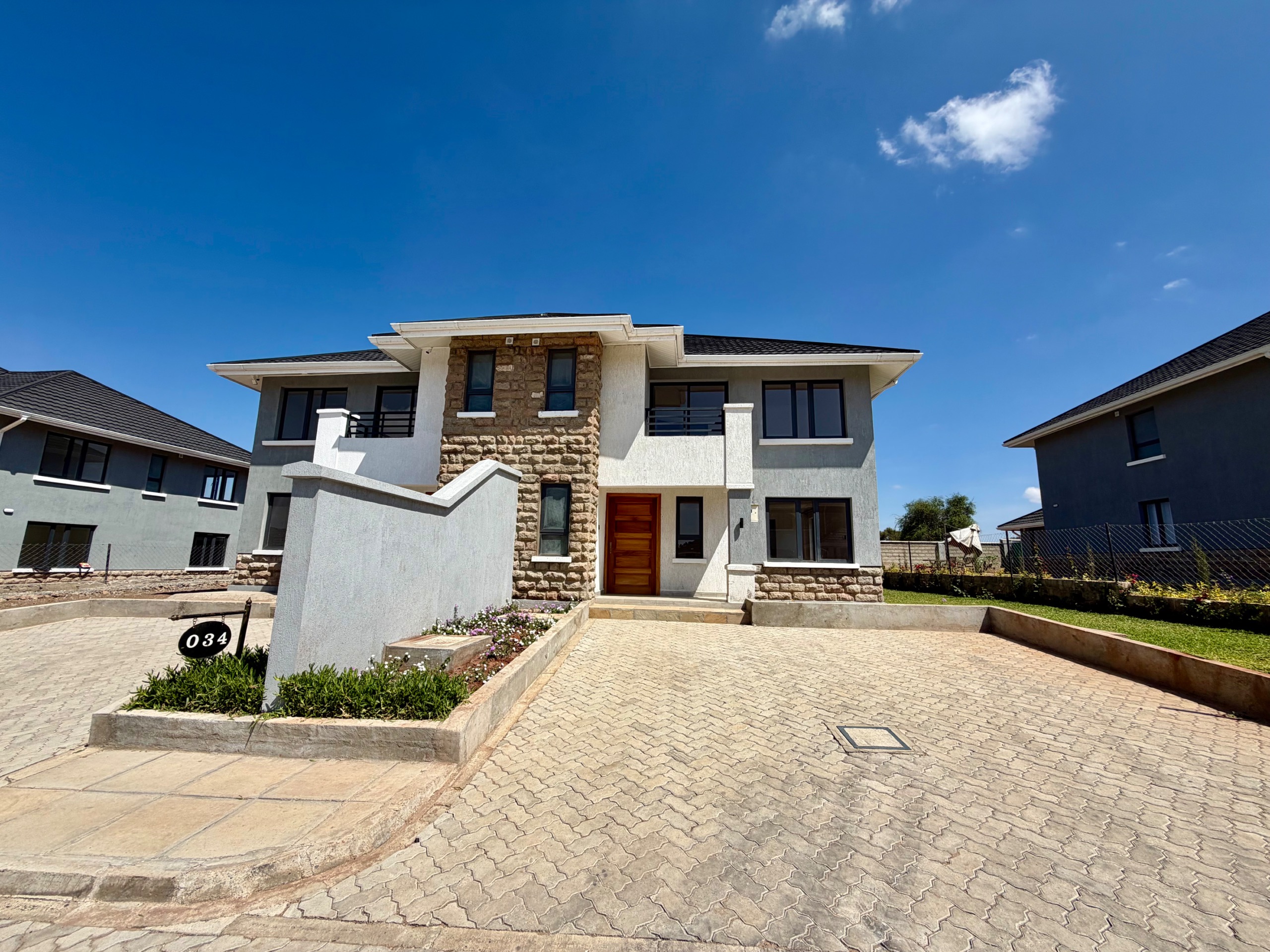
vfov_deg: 85.7
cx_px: 635
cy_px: 476
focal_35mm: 14
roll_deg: -1.8
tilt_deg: +9.5
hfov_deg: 102.1
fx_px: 514
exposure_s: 1/1235
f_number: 2.2
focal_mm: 2.22
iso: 20
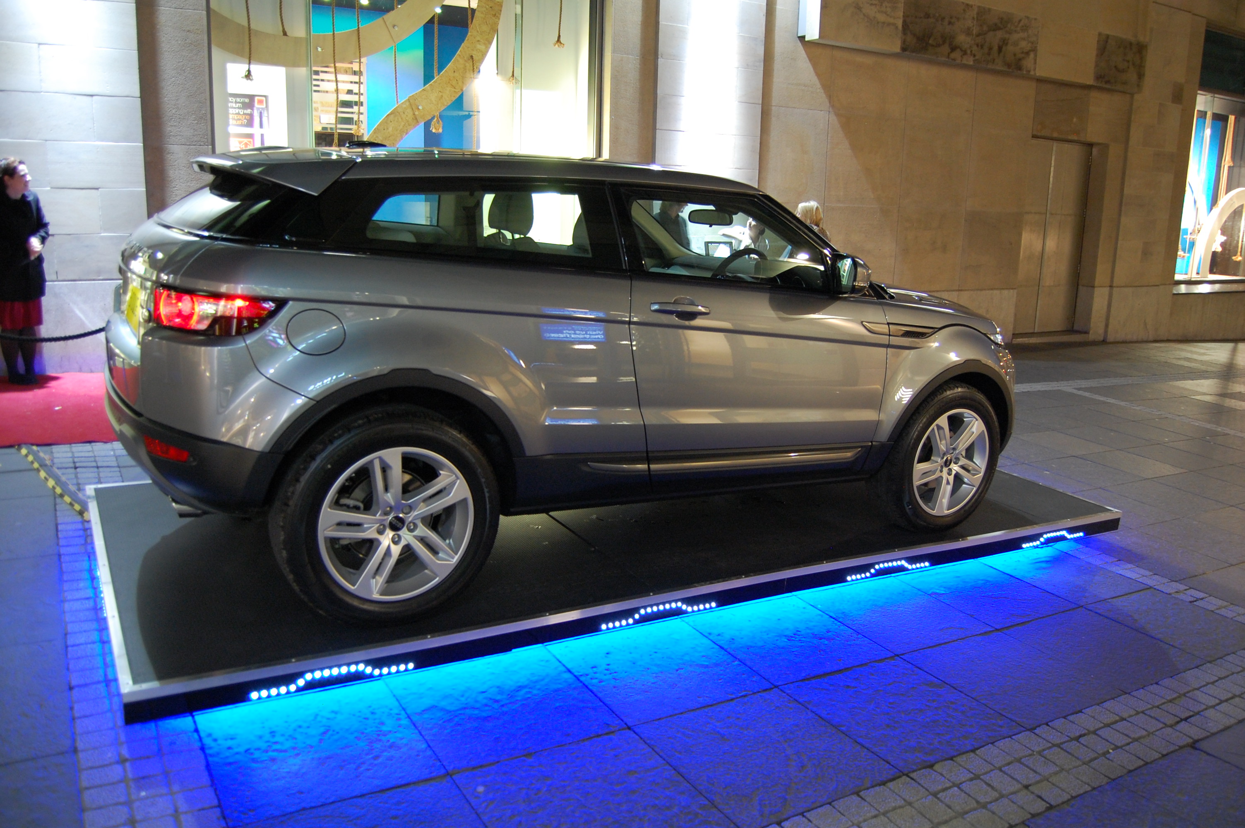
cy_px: 414
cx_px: 622
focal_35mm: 27
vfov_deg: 47.8
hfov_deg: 67.4
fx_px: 933
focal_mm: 18
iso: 800
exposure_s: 1/6
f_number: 3.5
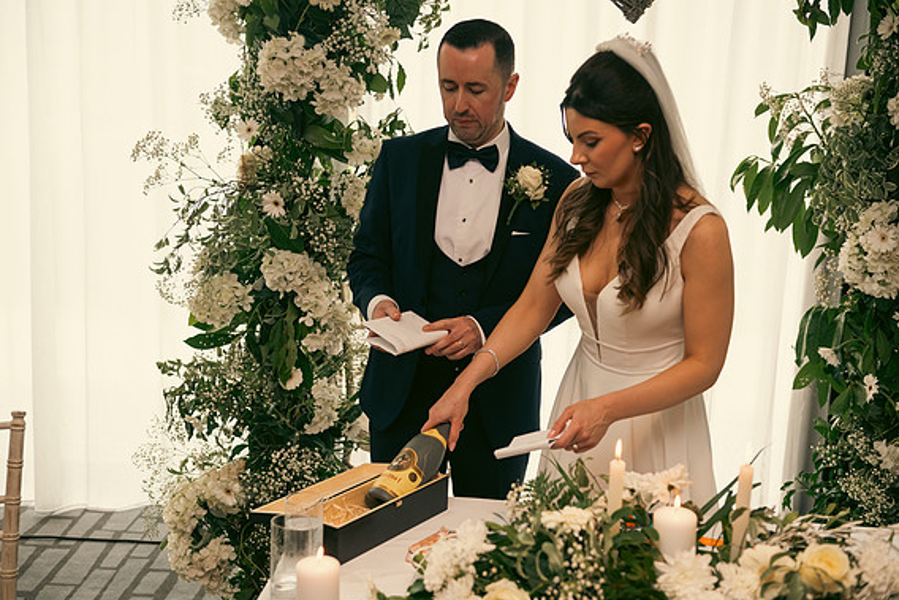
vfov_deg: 27.5
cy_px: 305
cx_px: 457
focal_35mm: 49
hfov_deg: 40.3
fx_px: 1224
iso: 640
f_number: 3.5
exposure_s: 1/160
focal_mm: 48
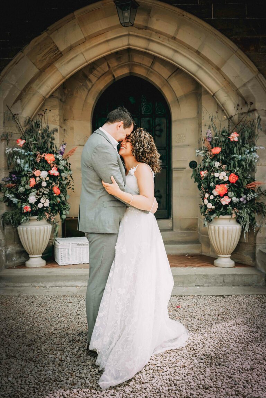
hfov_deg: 37.9
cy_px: 199
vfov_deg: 54.4
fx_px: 388
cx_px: 133
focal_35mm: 35
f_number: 4
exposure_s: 1/160
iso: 125
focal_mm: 35
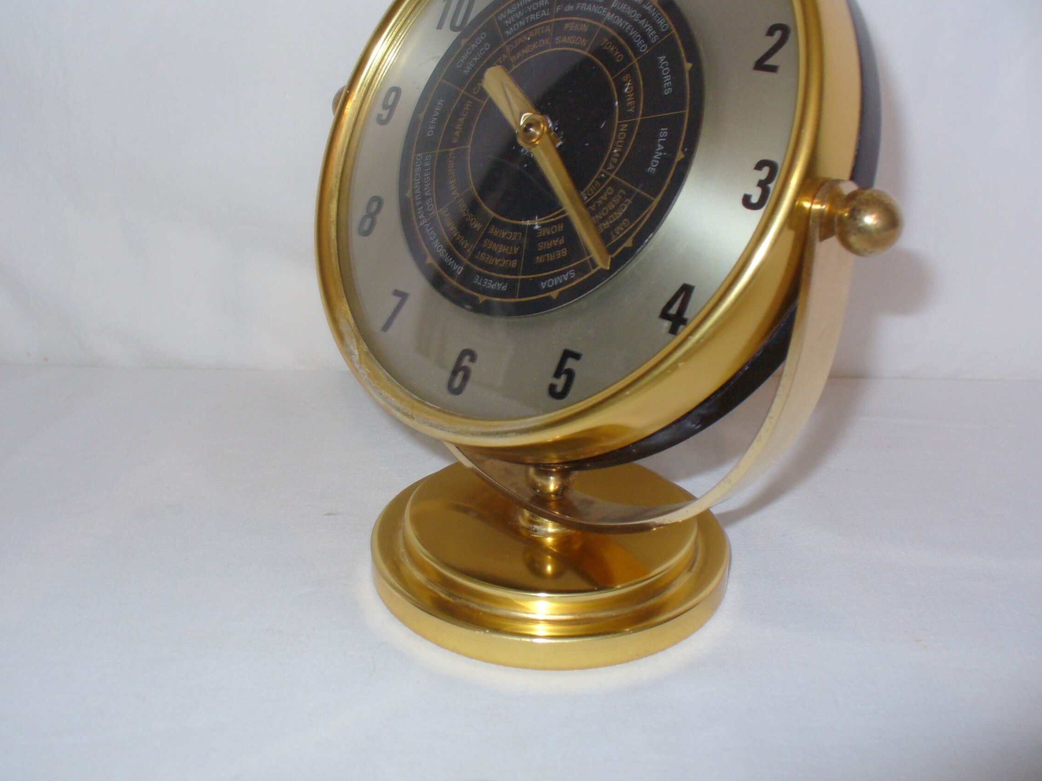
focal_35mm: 42
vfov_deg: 34.3
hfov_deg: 44.7
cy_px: 344
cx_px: 464
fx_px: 1264
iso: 100
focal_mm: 6.1
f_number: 2.8
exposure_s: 1/8
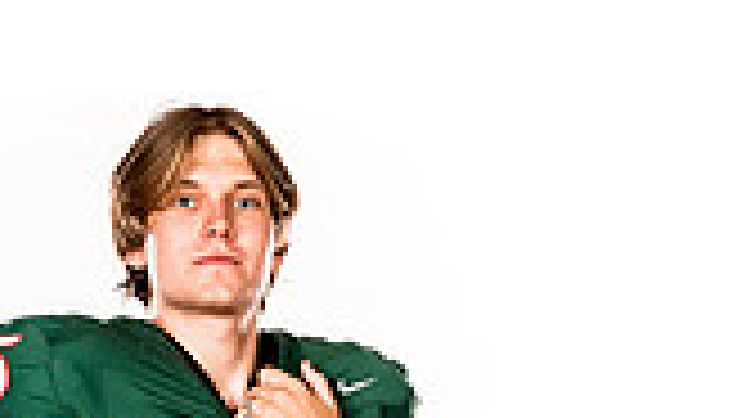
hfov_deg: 13.6
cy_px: 957
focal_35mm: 157
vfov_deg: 7.3
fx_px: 3090
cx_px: 184
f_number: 8
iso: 800
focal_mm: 55
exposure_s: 1/400
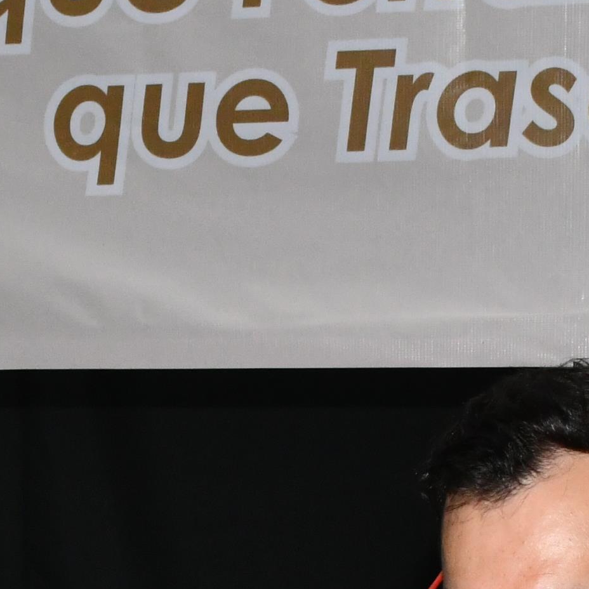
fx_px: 2945
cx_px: 182
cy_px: 749
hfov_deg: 11.4
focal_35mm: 153
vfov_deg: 11.2
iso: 2000
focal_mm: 27
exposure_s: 1/80
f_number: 14
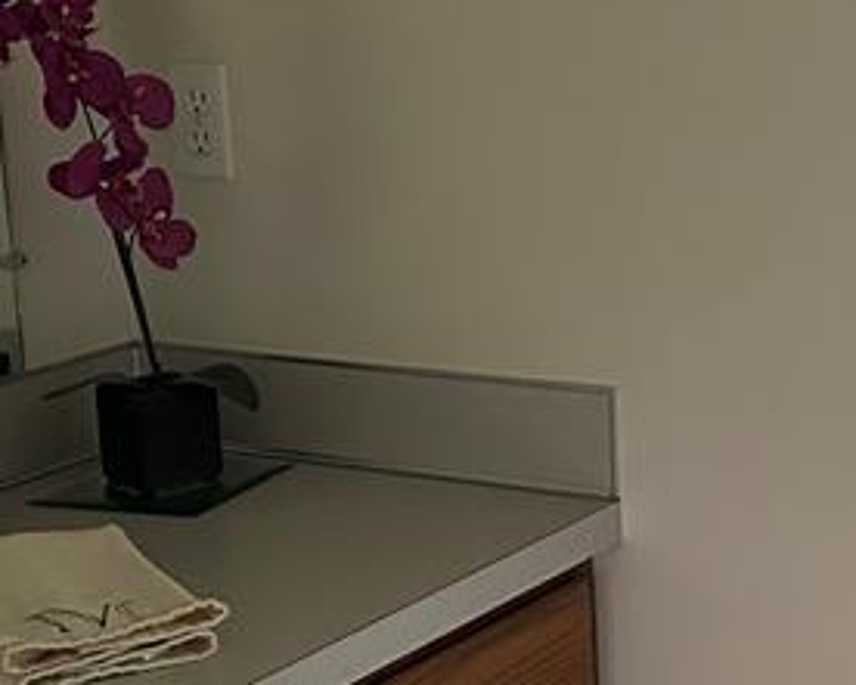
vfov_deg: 16.4
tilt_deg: -11.6
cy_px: 288
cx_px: 769
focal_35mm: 94
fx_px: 2382
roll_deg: +1.7
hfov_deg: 20.0
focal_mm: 5.7
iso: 500
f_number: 1.5
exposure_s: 1/60
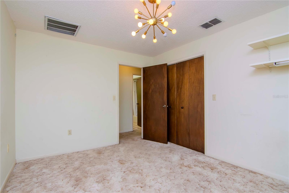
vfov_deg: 72.0
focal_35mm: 16
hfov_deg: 95.0
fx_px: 132
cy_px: 96
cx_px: 144
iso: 500
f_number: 8
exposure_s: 1/60
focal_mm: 11
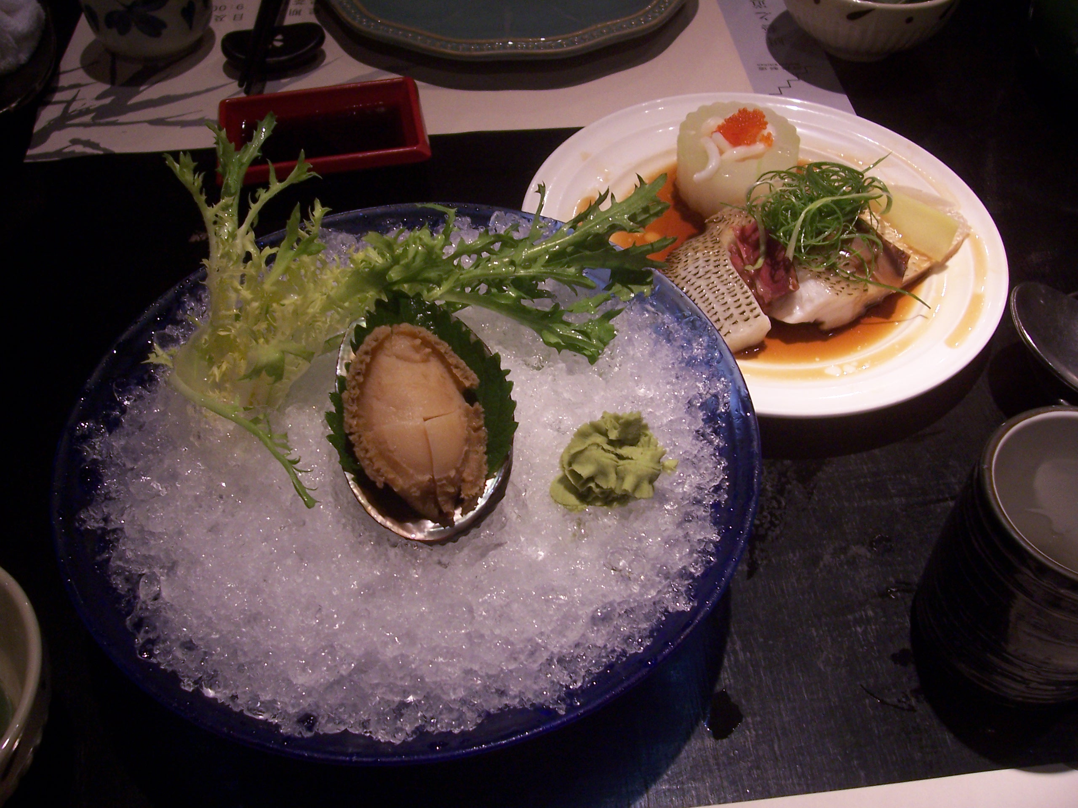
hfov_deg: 54.0
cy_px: 404
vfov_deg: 41.8
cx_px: 539
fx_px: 1059
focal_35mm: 34
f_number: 2.7
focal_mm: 5.6
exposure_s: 1/8
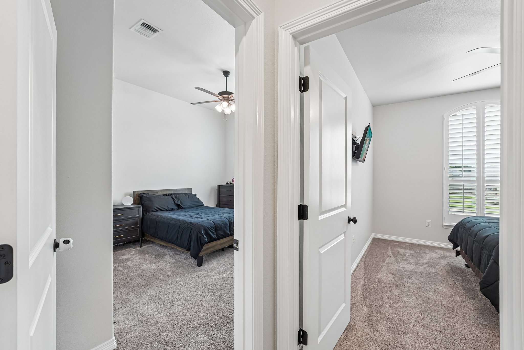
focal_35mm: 14
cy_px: 175
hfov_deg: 104.3
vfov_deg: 81.2
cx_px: 262
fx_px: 204
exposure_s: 1/30
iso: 400
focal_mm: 14
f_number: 8
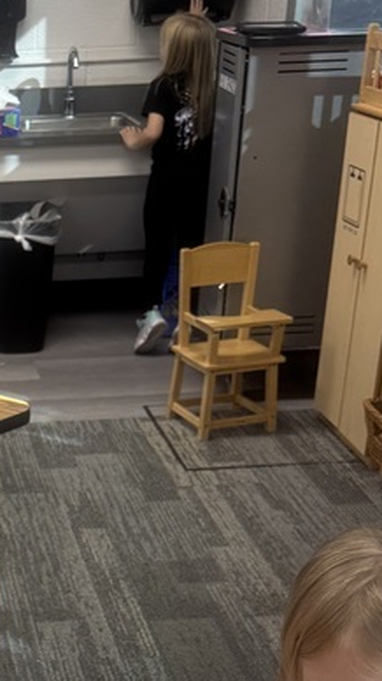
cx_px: -124
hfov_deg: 16.4
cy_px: 634
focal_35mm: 69
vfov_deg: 29.1
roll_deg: +3.6
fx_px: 1244
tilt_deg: -28.8
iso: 125
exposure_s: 1/120
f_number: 1.78
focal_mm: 6.76
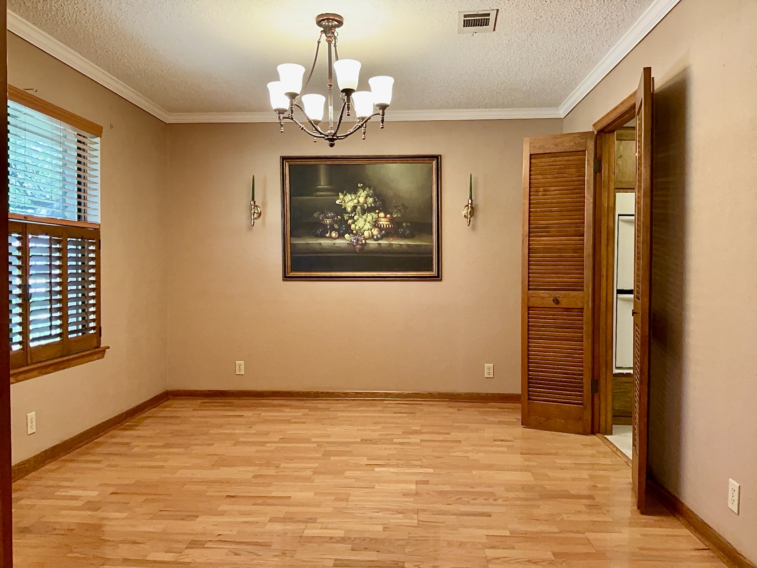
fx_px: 590
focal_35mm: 27
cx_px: 378
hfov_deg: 65.3
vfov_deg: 51.4
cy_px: 284
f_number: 1.8
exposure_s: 1/60
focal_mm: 3
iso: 125
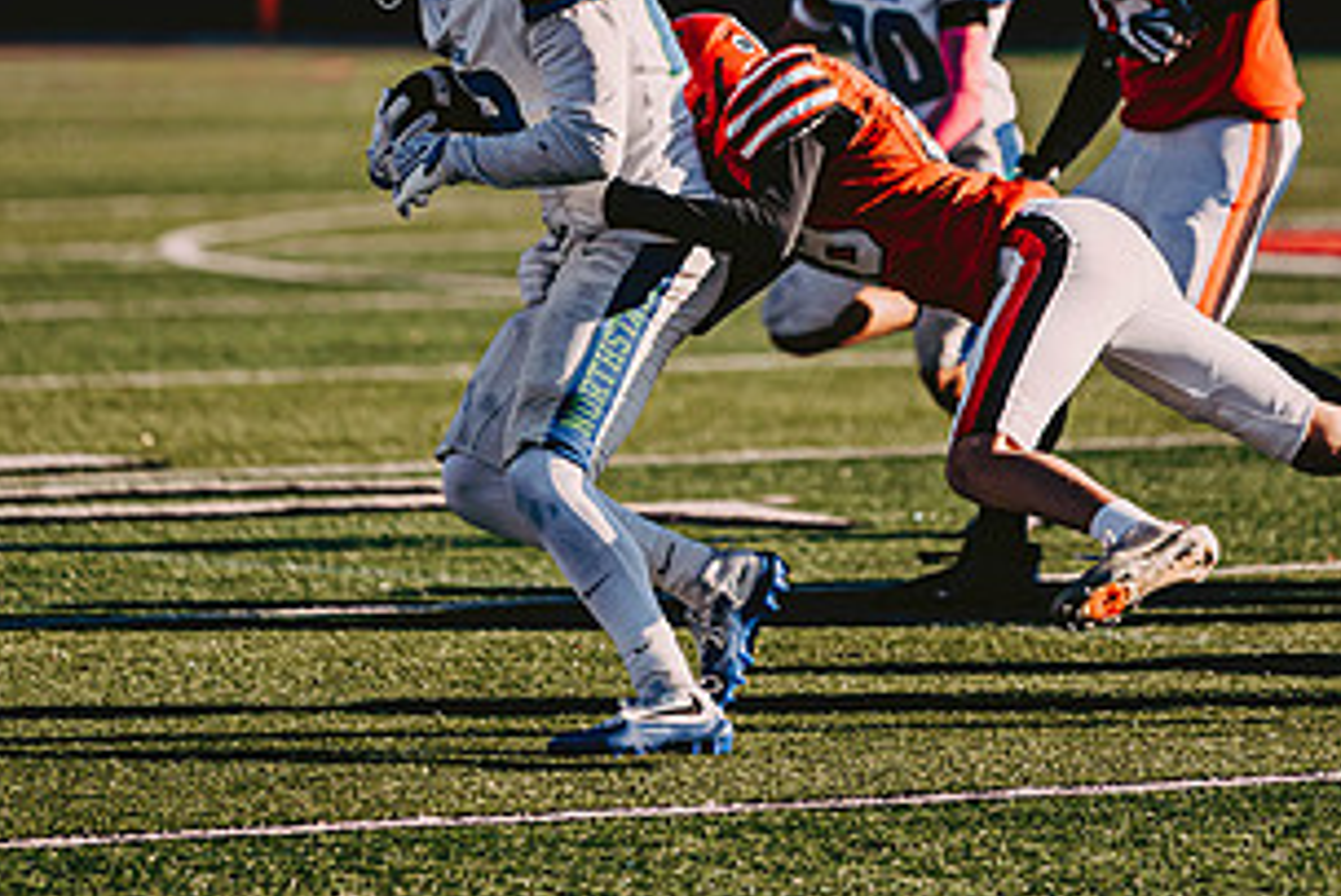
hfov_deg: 5.4
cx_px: 701
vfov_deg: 3.6
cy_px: 166
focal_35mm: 381
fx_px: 14198
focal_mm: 200
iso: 125
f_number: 2.8
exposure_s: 1/3200
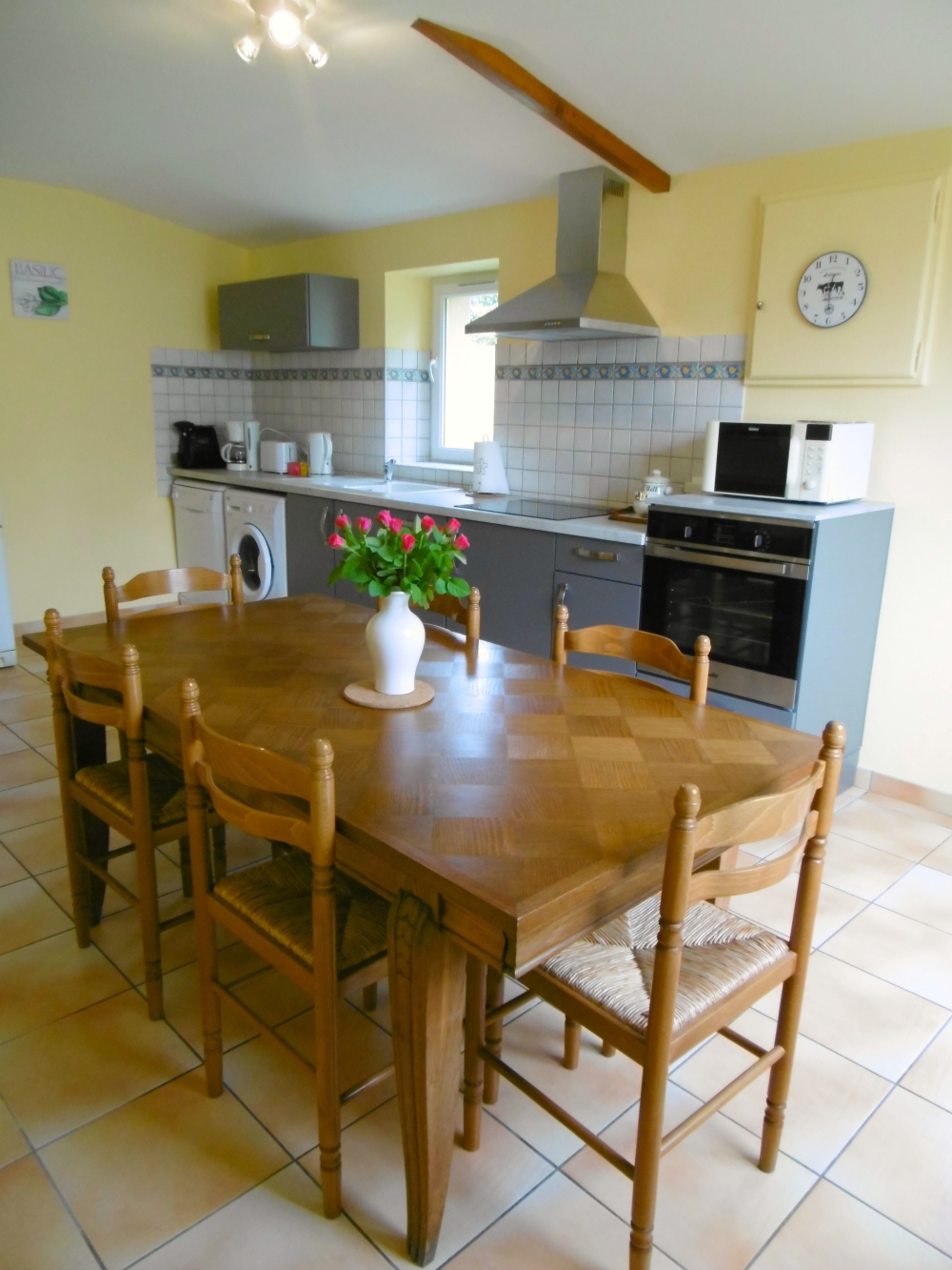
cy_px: 635
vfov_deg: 71.6
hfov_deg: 56.8
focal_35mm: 24
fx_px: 880
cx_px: 476
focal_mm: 4.3
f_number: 3.1
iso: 400
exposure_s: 1/160
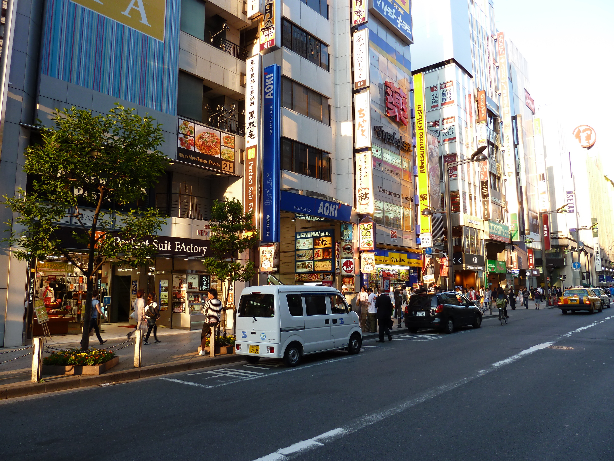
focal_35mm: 25
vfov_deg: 54.9
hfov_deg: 69.4
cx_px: 307
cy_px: 230
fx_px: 443
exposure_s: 1/60
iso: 80
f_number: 3.3
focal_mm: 4.1
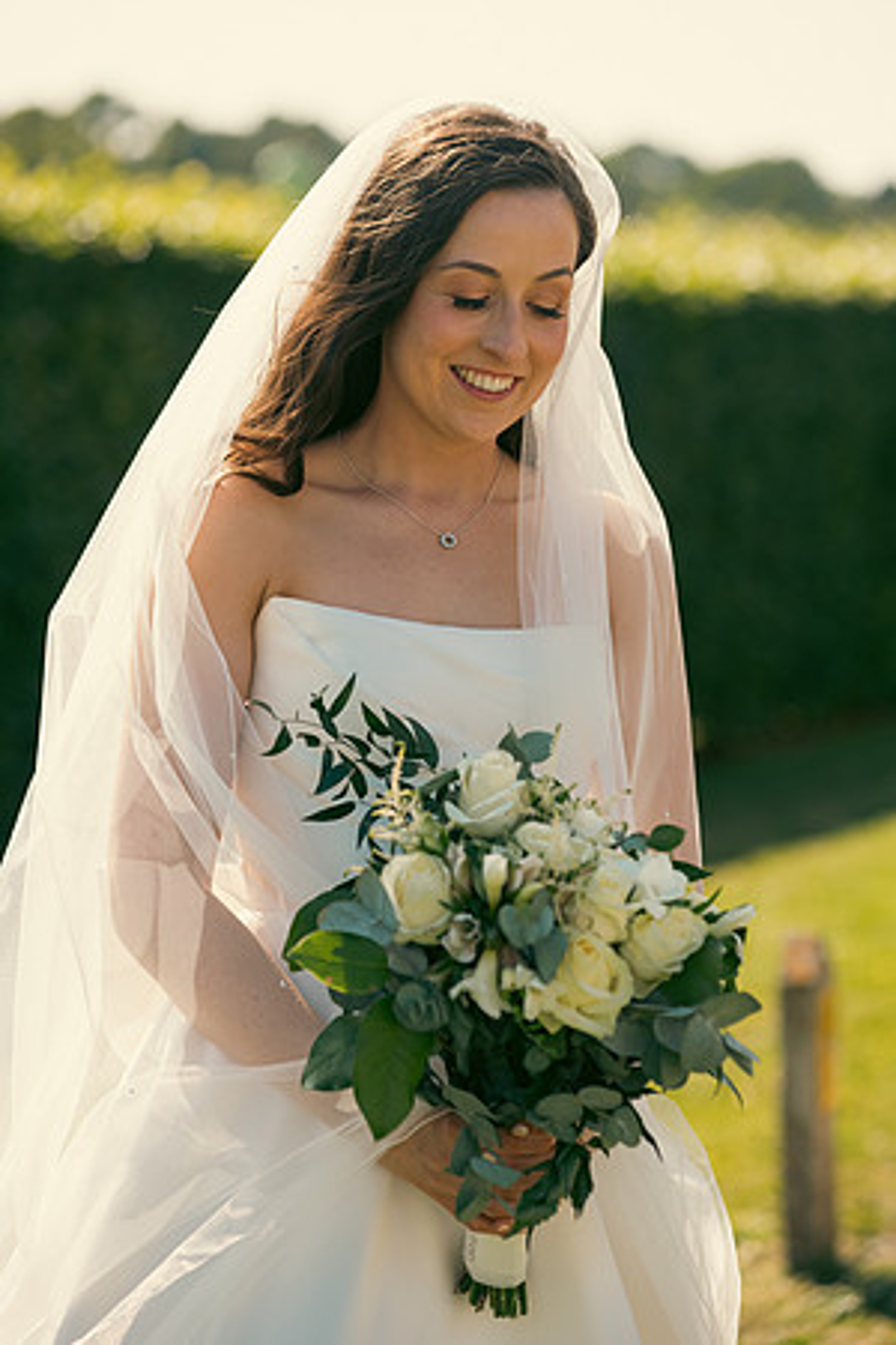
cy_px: 672
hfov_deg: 11.0
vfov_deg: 16.4
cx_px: 448
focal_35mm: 125
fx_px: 4666
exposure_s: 1/800
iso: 200
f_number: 3.5
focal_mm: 125
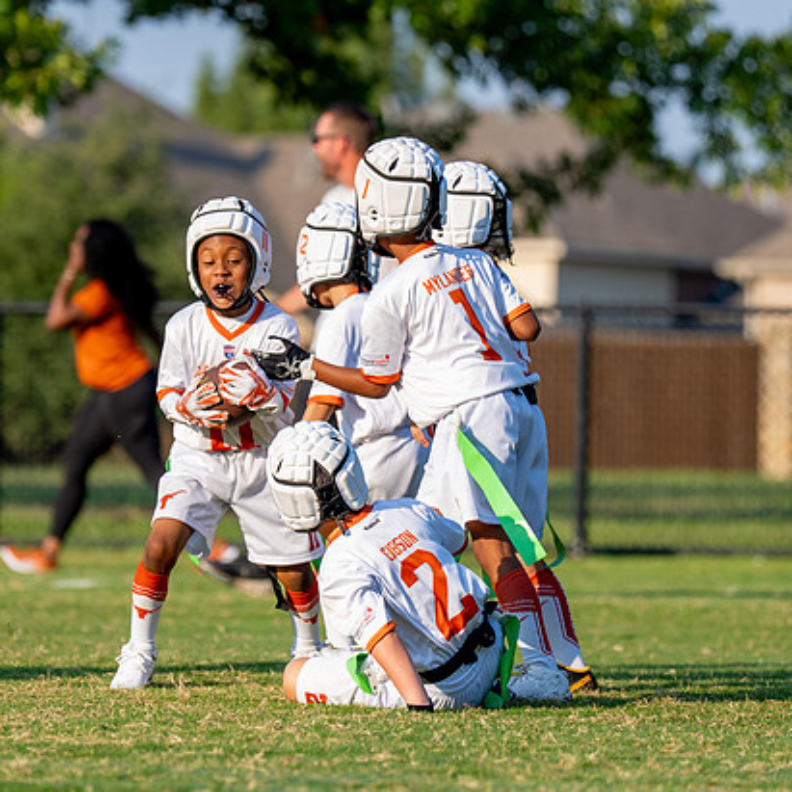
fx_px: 7041
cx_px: 324
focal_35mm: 272
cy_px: 394
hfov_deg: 6.4
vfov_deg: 6.4
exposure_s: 1/2000
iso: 200
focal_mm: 144
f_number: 2.8
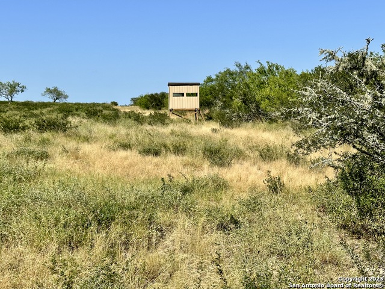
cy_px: 144
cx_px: 192
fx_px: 534
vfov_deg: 30.3
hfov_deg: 39.7
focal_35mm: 48
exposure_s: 1/4184
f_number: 1.78
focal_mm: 6.86
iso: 64
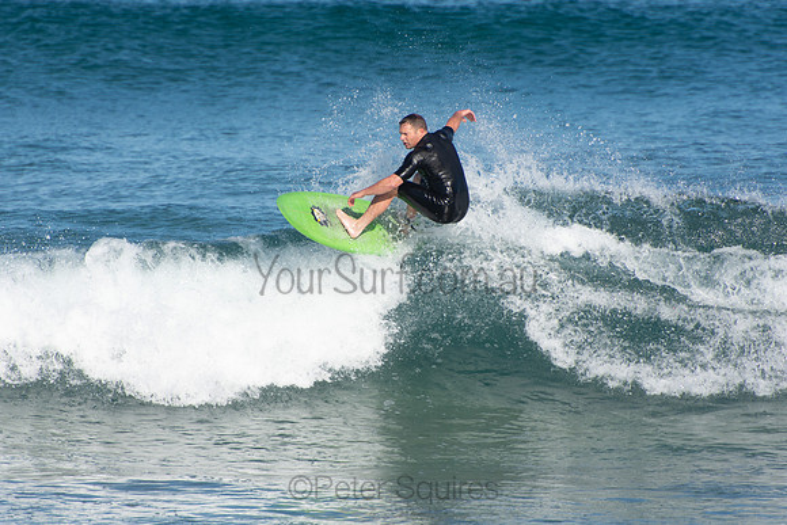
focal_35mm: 600
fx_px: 13119
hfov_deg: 3.4
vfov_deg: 2.3
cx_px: 394
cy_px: 262
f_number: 5.6
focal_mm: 400
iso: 220
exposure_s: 1/1250
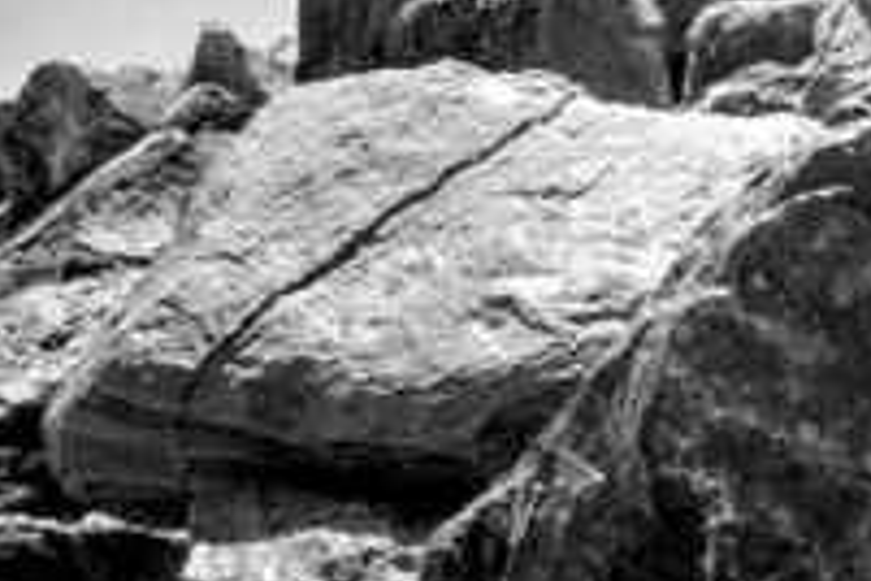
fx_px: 5056
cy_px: 642
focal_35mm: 209
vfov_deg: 6.5
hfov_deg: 9.7
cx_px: -204
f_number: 18
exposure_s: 20
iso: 50
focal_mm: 70
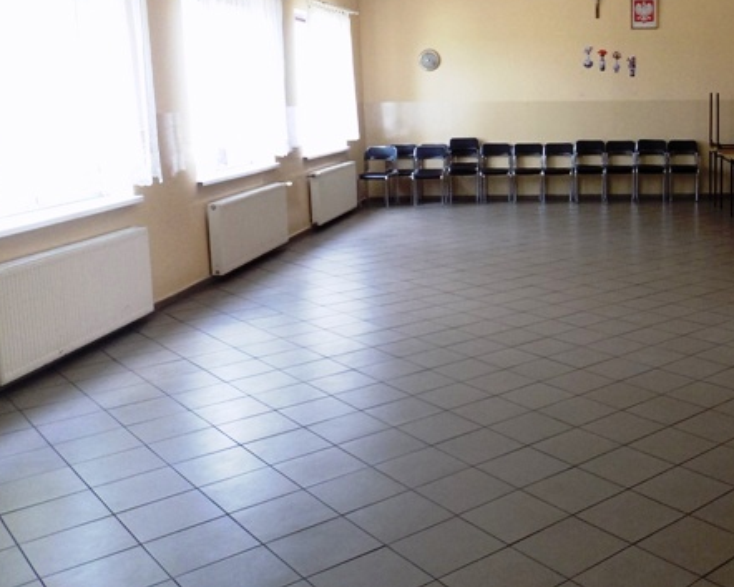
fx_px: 848
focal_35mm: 39
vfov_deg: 38.1
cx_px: 586
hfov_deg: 44.6
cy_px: 240
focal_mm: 4
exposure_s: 1/30
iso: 140
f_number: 3.1
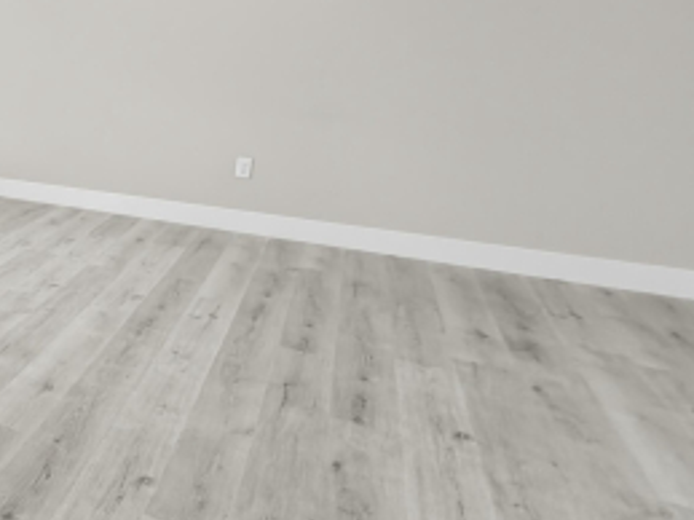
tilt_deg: -12.6
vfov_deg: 39.2
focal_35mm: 36
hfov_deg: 36.6
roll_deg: -0.9
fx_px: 721
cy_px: 177
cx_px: -176
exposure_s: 1/120
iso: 100
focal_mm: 2.2
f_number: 2.2
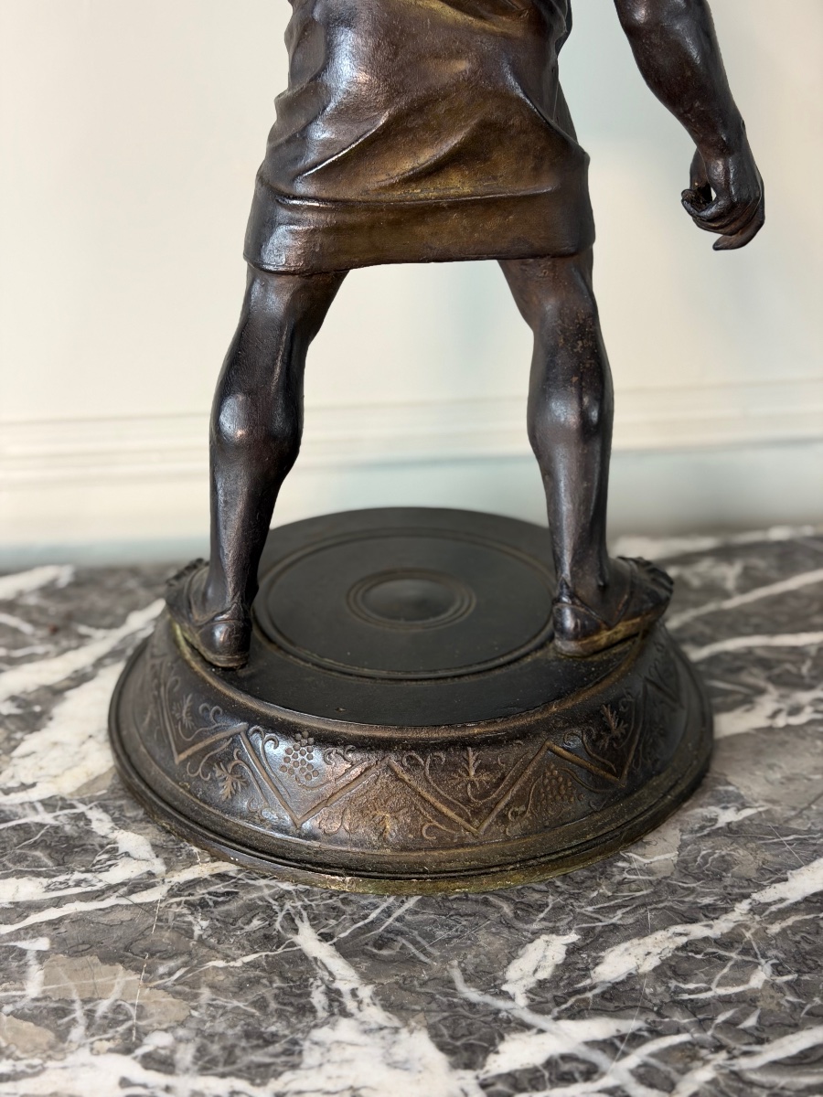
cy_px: 548
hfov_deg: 30.3
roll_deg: +1.4
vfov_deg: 39.7
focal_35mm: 48
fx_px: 1522
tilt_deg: -25.7
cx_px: 412
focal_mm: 6.76
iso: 200
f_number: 1.78
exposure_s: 1/50
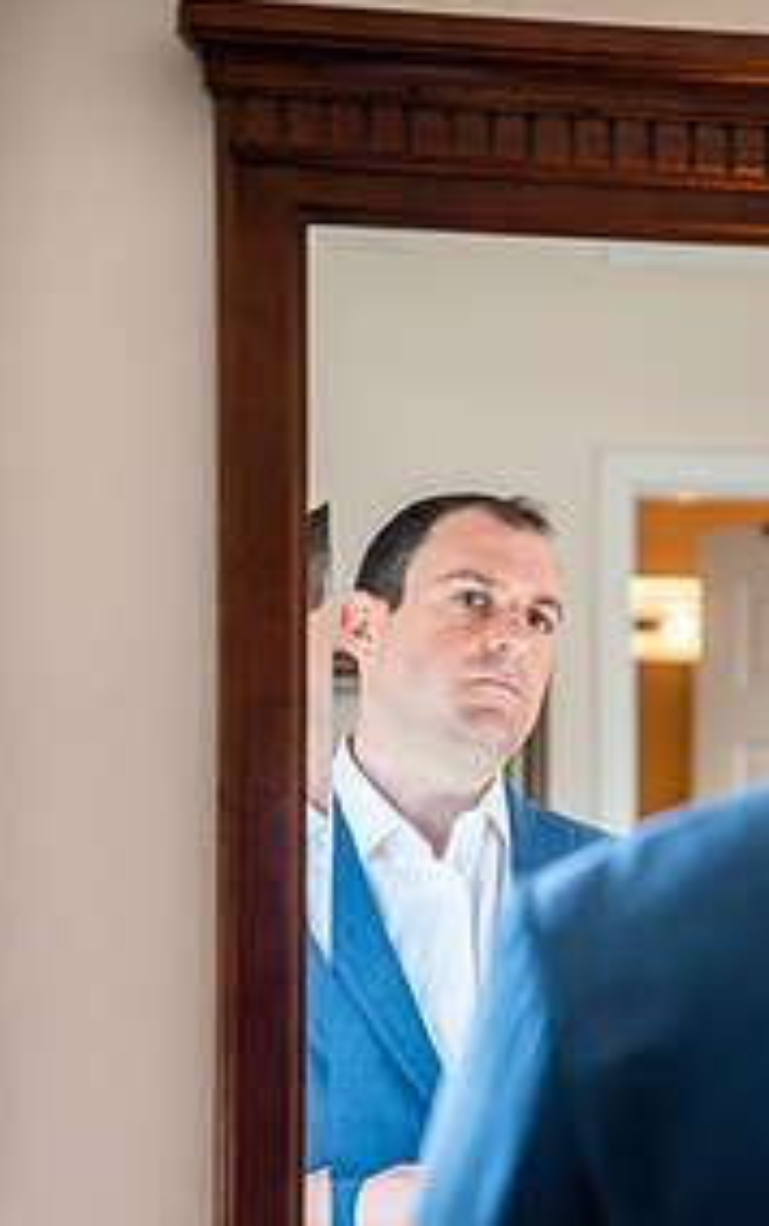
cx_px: 635
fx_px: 3782
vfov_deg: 18.4
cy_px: 816
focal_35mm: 113
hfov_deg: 11.6
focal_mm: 70
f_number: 2.8
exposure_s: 1/100
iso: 500
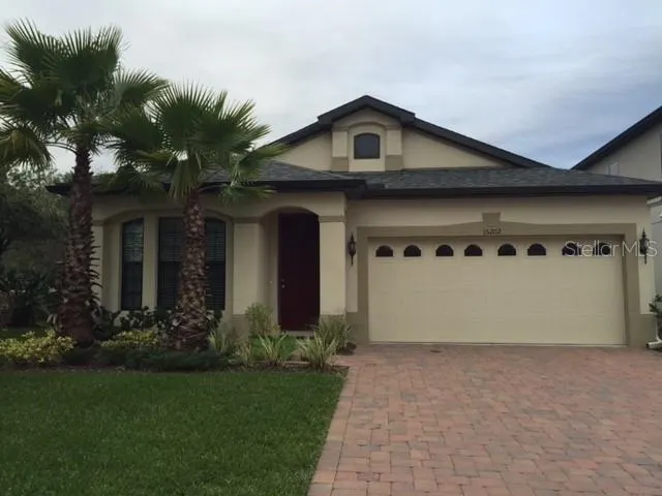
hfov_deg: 61.7
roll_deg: +0.5
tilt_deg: +3.7
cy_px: 248
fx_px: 555
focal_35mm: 29
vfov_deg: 48.2
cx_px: 331
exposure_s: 1/482
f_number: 2.2
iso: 32
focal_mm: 4.15
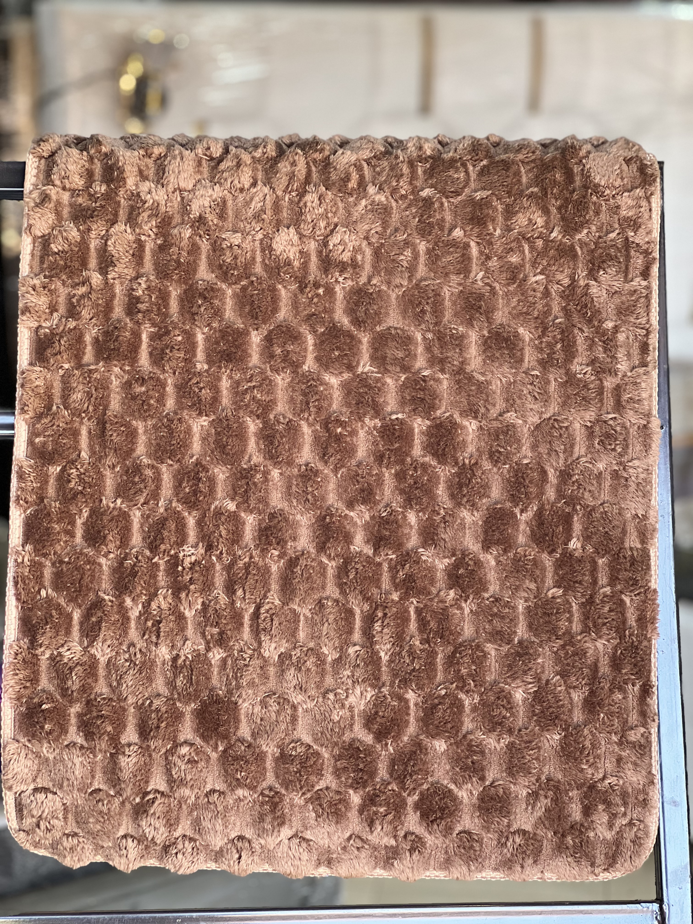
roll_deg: -1.4
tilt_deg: -11.7
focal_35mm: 77
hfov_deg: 19.1
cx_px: 346
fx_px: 2055
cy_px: 462
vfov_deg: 25.3
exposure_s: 1/33
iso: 125
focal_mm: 9
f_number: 2.8
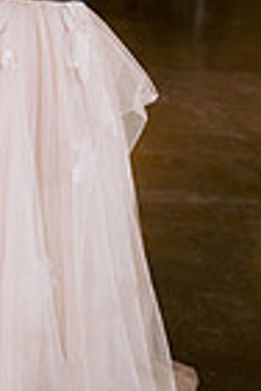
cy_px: -28
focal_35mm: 112
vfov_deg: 17.7
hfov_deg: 12.0
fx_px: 1218
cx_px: -31
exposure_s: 1/125
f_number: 2.5
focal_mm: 35
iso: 1600
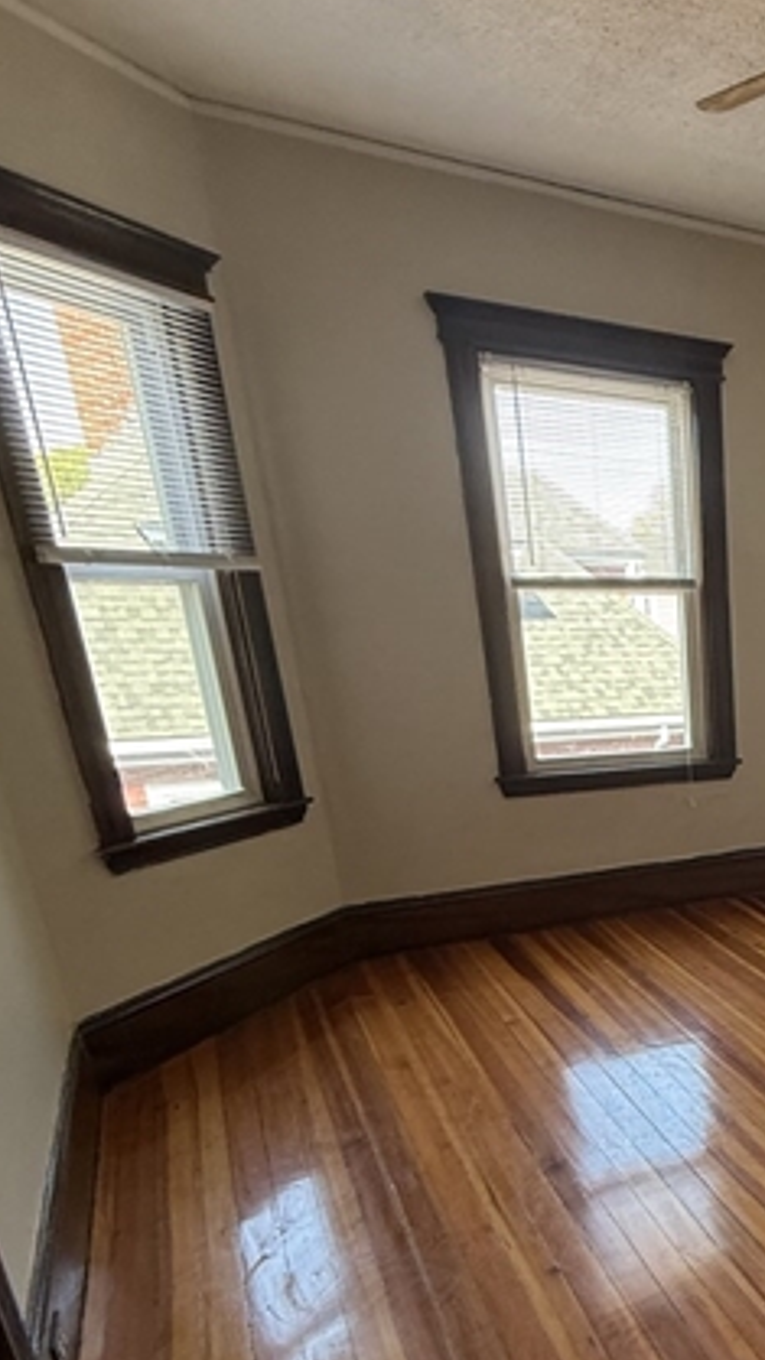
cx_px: 889
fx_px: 1010
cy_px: 989
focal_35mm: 28
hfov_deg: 34.4
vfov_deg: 64.6
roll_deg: -0.6
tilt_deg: -20.4
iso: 250
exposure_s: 1/99
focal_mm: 2.22
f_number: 2.2
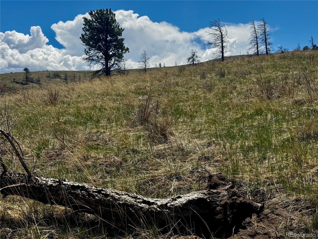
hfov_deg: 39.7
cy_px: 120
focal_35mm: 48
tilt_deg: +0.3
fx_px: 441
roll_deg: -0.2
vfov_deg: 30.3
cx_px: 159
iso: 64
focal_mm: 6.76
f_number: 1.78
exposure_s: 1/6410
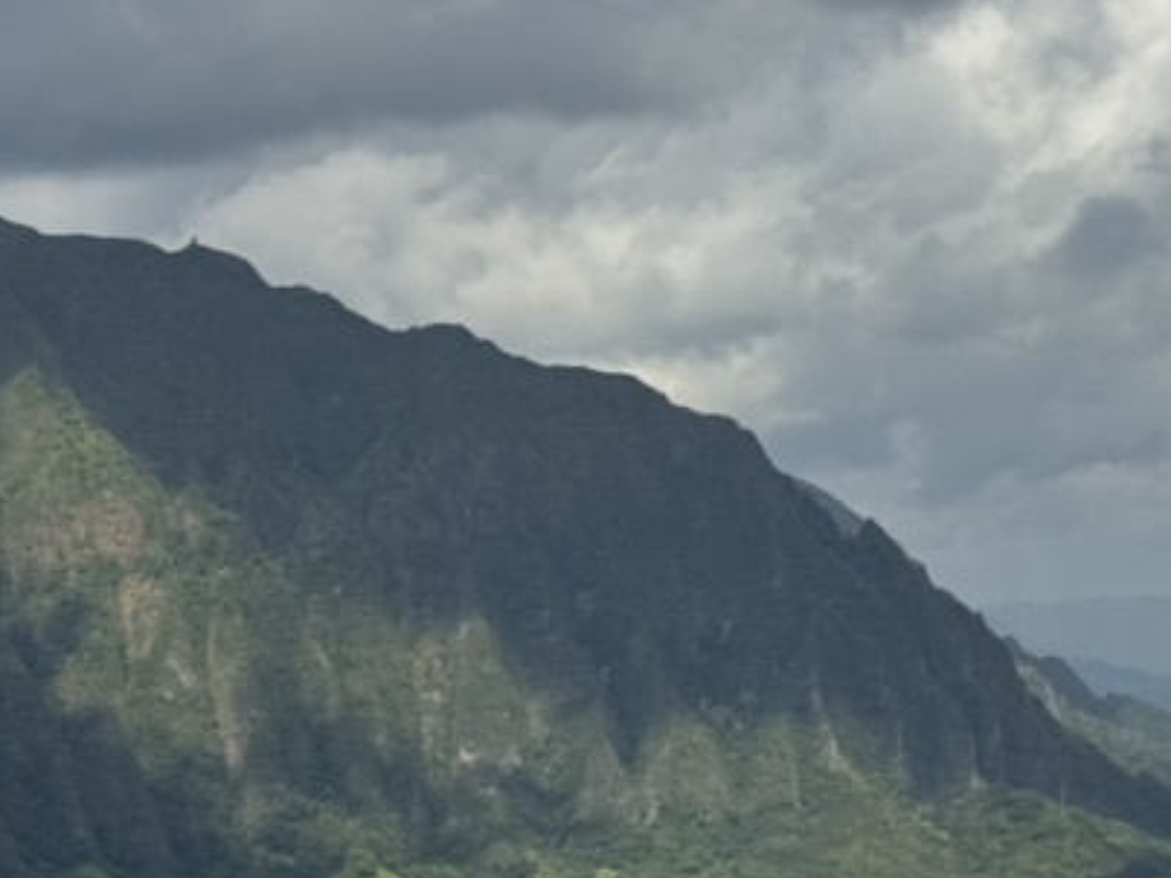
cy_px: 407
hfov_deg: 15.7
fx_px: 4126
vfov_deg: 12.1
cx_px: 1270
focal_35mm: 122
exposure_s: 1/7937
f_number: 1.78
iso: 64
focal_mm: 6.76
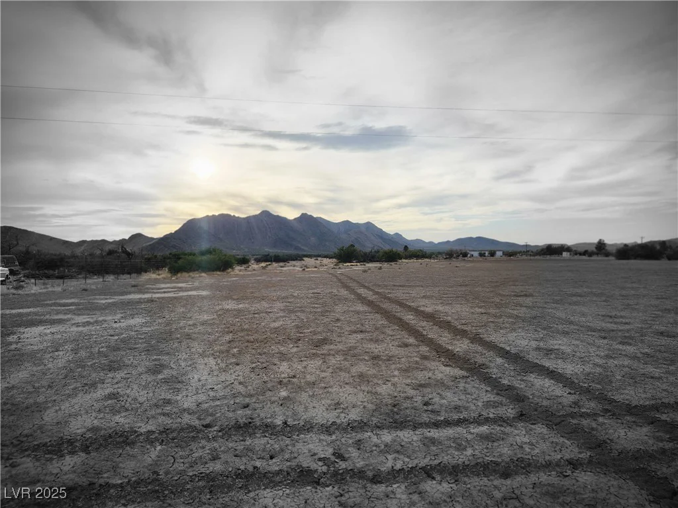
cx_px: 339
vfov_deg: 58.9
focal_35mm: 23
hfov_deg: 73.9
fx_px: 450
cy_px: 254
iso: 20
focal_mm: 5.4
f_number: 1.8
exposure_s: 1/1265
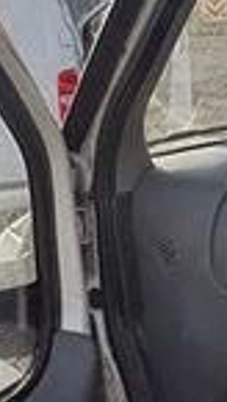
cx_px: 280
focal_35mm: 94
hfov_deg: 12.6
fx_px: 1002
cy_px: 213
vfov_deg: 22.7
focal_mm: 2.22
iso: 40
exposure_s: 1/291
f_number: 2.2
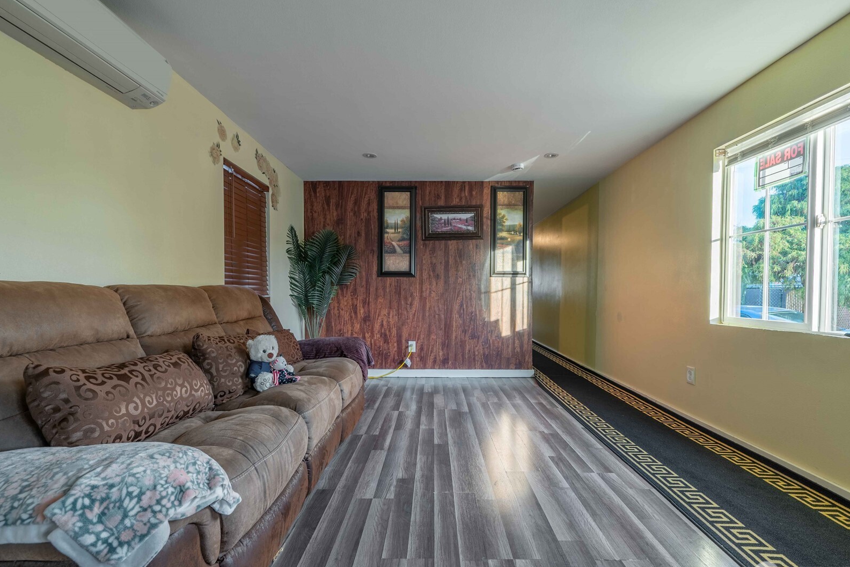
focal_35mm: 15
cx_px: 428
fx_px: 354
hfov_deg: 100.4
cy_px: 292
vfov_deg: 77.3
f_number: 8
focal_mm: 14
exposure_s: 1/80
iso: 250
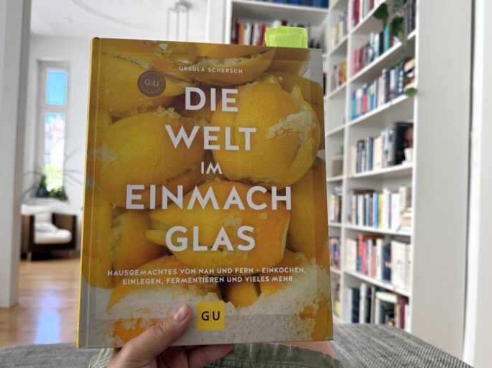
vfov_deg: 51.3
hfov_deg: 65.3
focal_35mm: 27
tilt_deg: +1.5
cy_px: 201
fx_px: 384
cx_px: 246
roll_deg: -1.9
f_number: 1.78
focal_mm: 6.76
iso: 200
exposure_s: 1/235
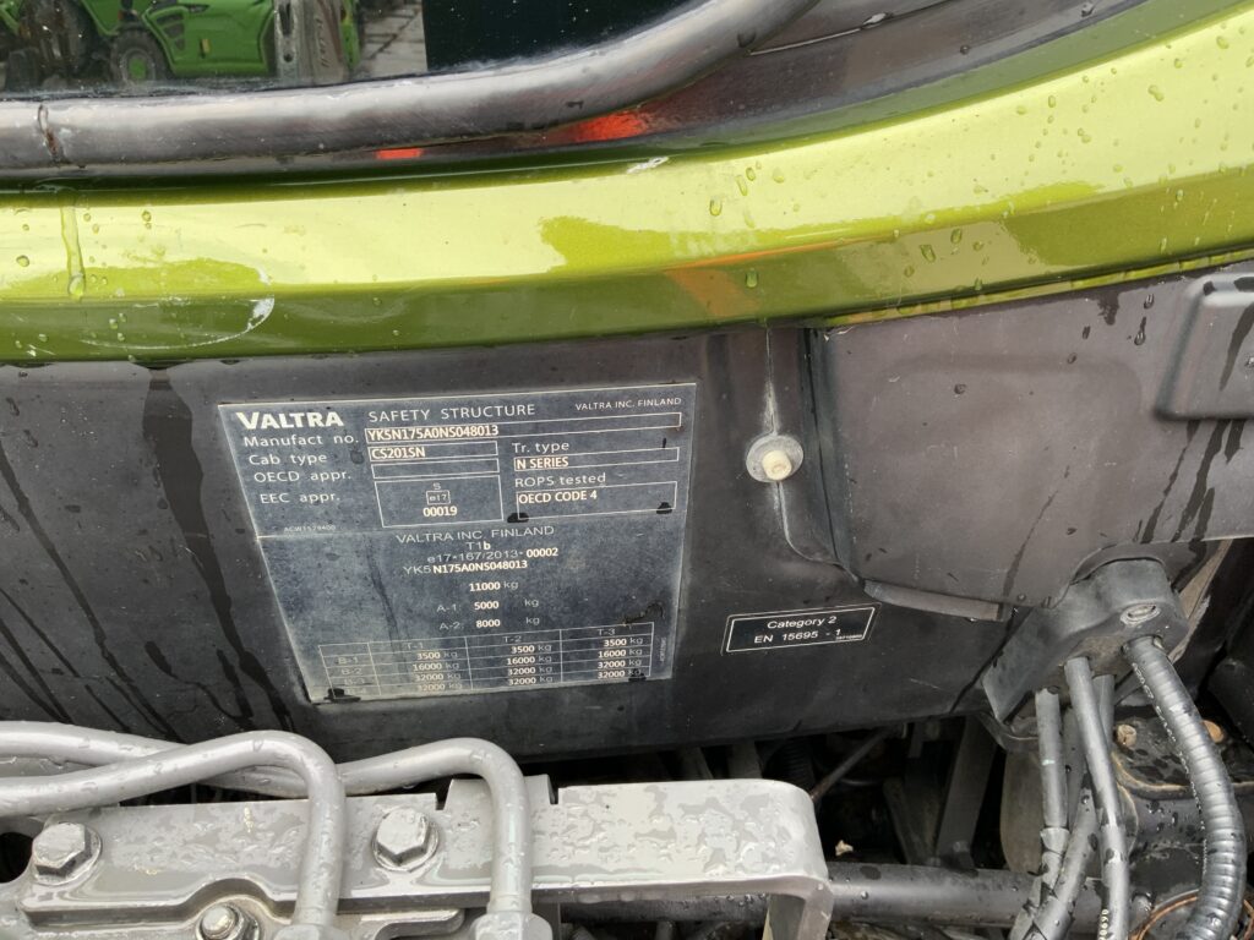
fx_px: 1051
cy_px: 470
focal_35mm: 29
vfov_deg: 48.2
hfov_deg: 61.7
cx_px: 627
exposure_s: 1/122
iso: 32
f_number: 1.8
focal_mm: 3
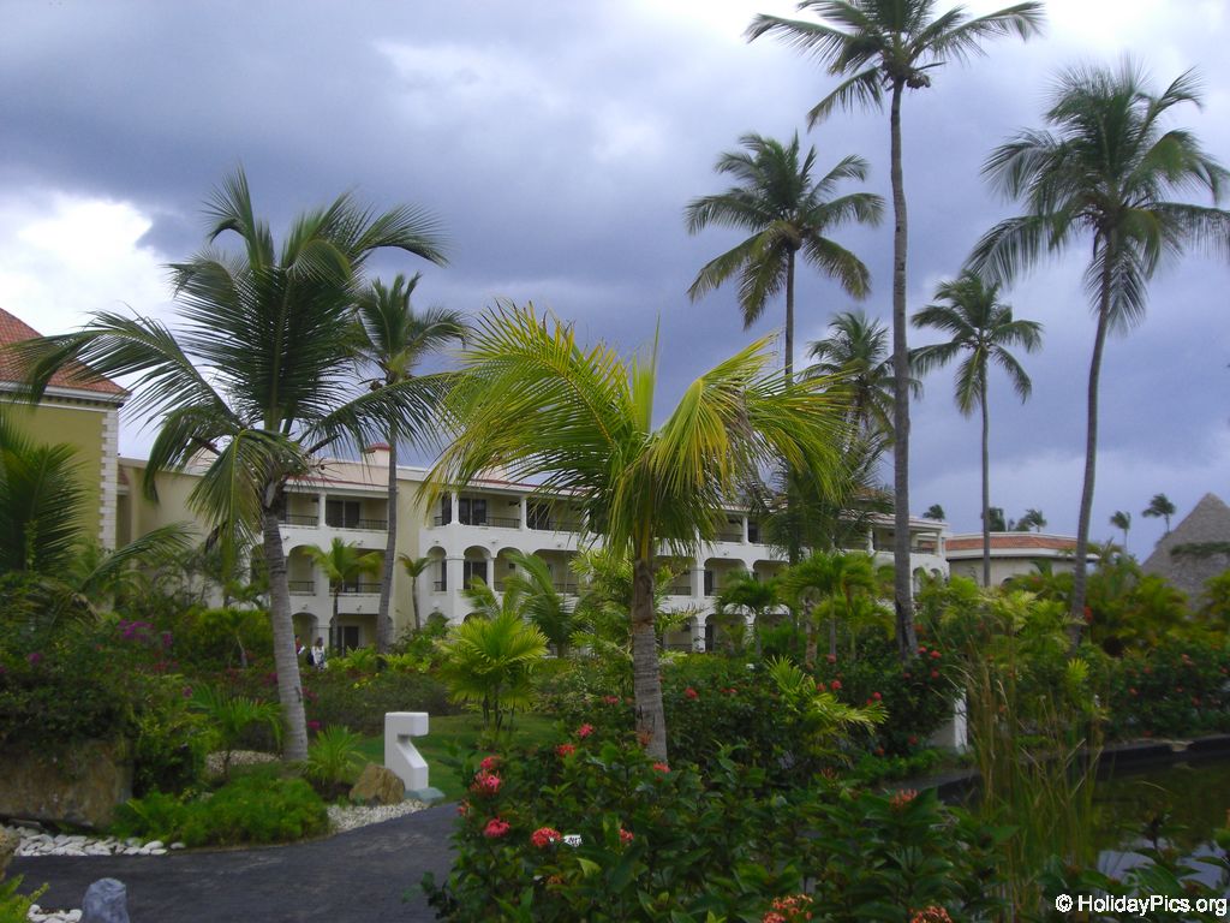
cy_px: 462
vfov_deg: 37.7
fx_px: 1350
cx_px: 615
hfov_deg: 49.0
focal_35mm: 38
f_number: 8
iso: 100
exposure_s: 1/160
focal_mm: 6.2
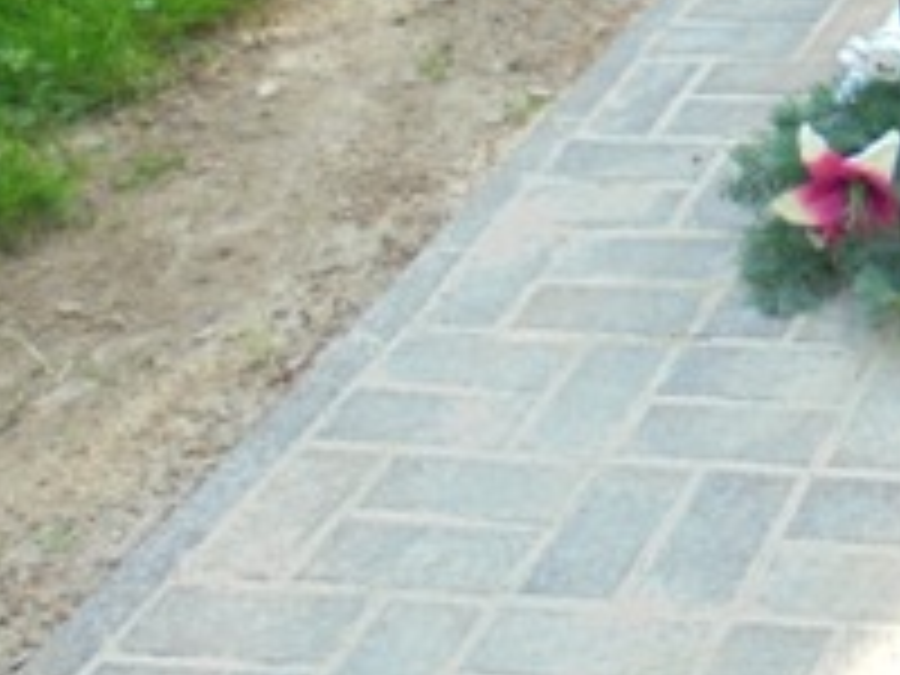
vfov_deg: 15.1
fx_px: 2418
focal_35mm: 93
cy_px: -207
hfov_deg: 18.4
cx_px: 1395
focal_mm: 5.3
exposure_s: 1/80
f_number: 3.7
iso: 100
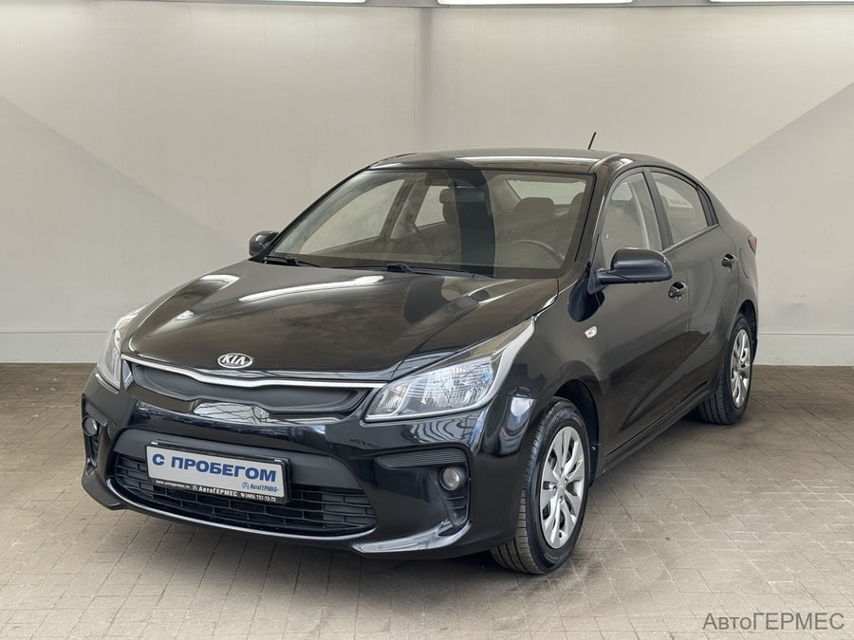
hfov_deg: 39.7
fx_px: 1184
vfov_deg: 30.3
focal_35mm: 48
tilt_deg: -10.0
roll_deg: -1.5
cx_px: 427
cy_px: 320
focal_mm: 6.76
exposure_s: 1/218
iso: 64
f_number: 1.78
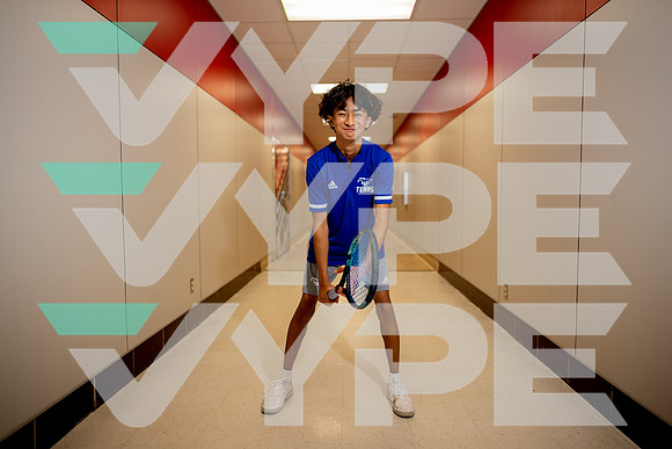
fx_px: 448
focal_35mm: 24
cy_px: 224
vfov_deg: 53.2
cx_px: 336
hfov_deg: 73.7
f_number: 1.4
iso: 40
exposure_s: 1/125
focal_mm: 24
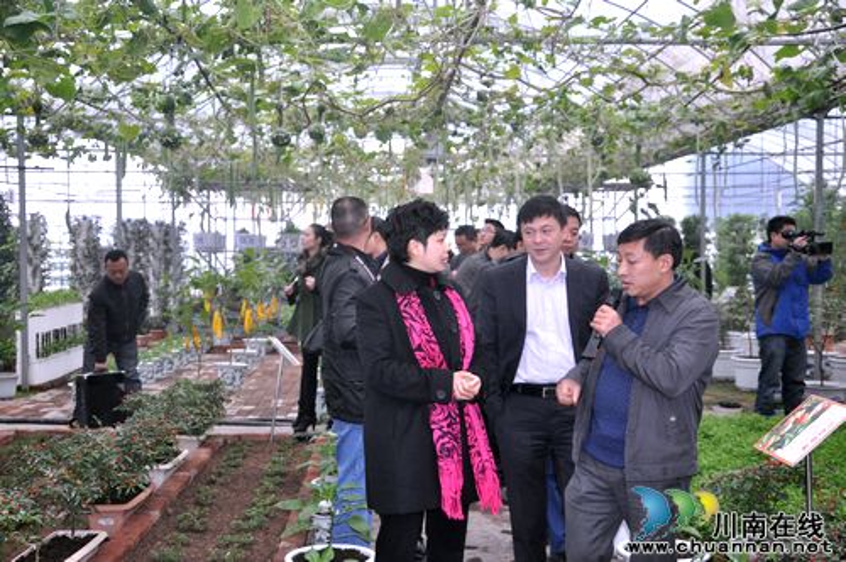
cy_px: 281
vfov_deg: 28.0
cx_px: 423
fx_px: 1127
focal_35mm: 48
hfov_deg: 41.2
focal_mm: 32
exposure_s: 1/80
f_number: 4.2
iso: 800
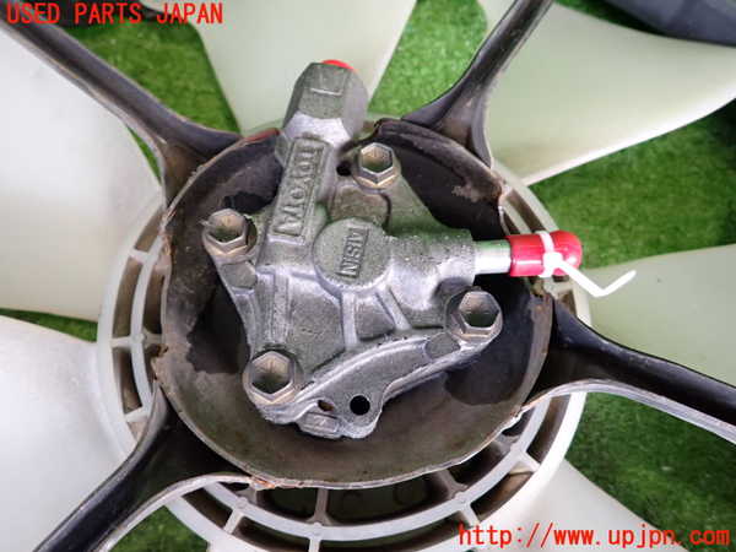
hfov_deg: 69.4
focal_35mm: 25
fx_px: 532
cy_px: 276
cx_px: 368
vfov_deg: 54.9
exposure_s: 1/30
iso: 400
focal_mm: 4.5
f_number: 2
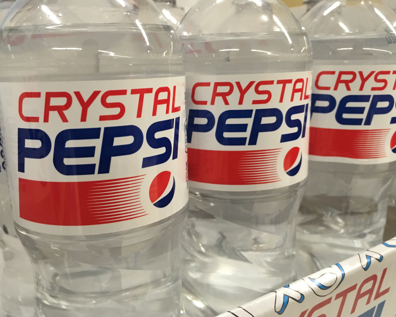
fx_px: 363
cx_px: 193
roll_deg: +1.7
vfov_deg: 47.1
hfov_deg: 57.2
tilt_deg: -14.8
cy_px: 162
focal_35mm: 31
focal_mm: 4.15
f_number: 2.2
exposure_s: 1/30
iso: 100
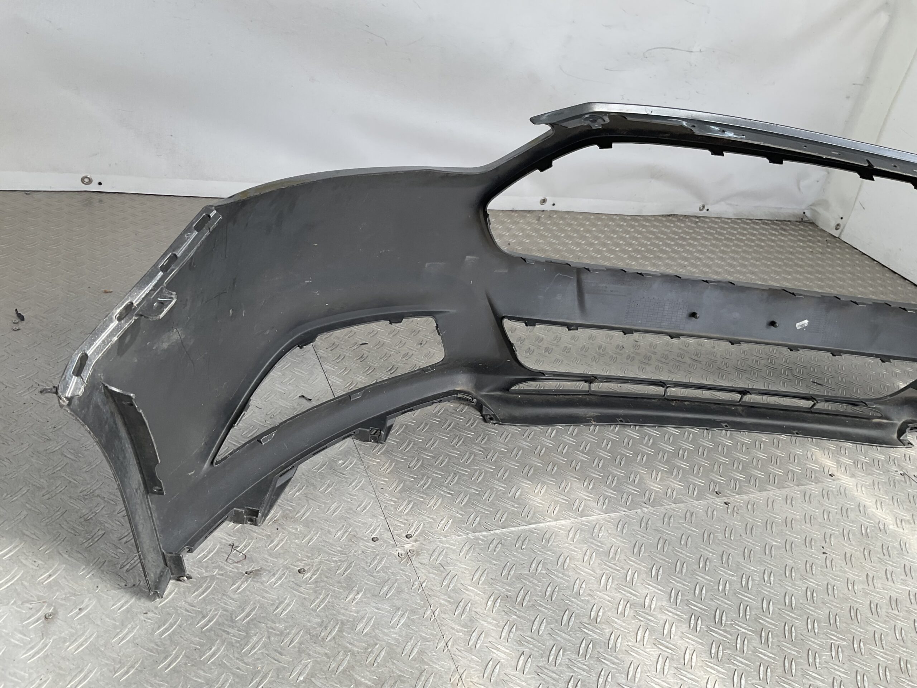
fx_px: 768
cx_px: 458
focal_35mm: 29
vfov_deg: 48.2
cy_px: 344
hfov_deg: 61.7
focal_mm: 3
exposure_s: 1/307
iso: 16
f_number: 1.8
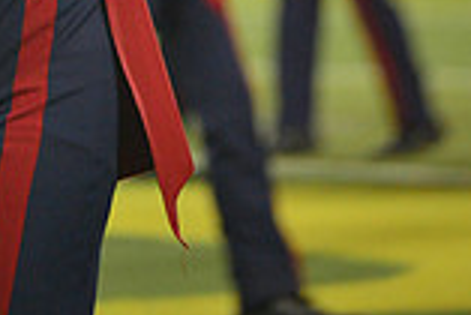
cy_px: -354
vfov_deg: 1.5
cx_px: 52
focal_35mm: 942
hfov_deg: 2.2
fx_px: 12336
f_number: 5.6
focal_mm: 330
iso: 2000
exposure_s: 1/500
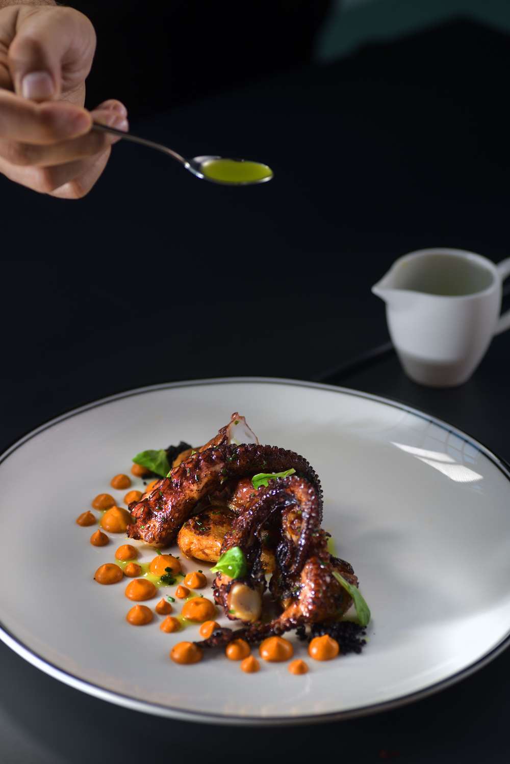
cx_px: 255
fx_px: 1912
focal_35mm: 90
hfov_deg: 15.2
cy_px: 382
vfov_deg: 22.6
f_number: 5.6
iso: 200
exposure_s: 1/160
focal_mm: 90
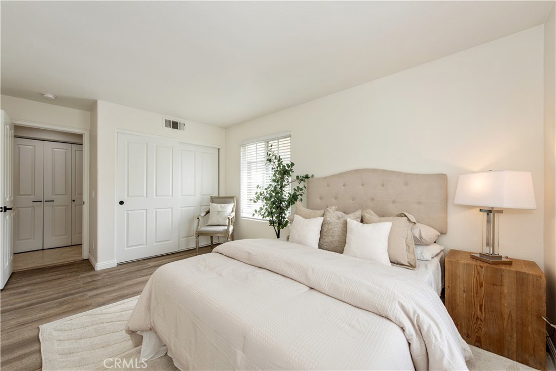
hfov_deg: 104.2
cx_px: 278
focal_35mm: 14
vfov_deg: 81.2
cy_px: 186
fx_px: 216
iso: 180
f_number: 5.6
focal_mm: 14
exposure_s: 1/125
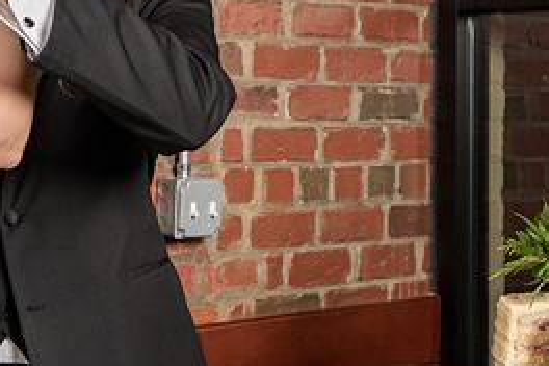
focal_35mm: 91
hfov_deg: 22.1
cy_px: 53
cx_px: 114
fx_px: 1388
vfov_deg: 14.9
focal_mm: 35
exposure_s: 1/200
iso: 2000
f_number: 5.6
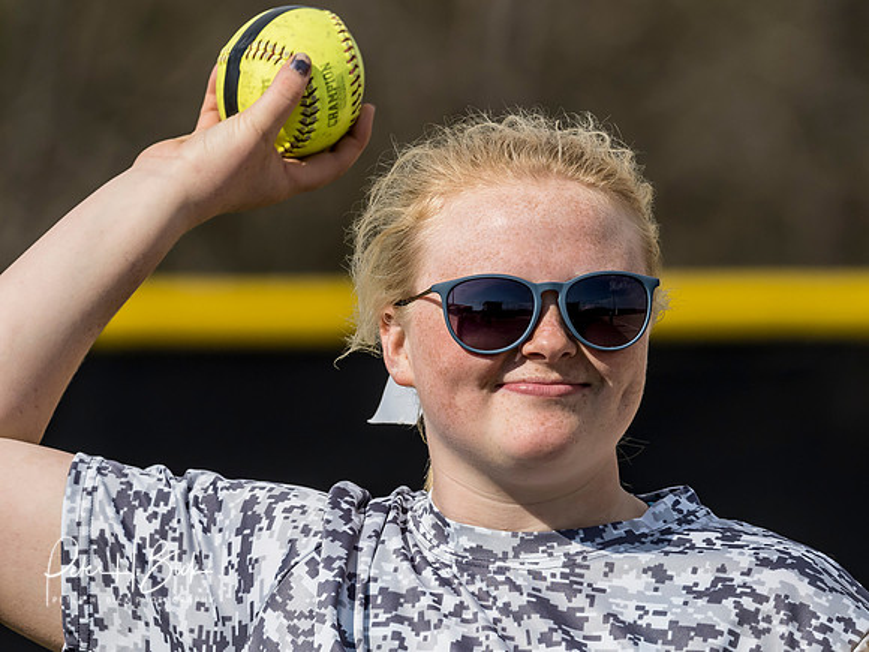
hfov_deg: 2.6
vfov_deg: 2.0
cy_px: 380
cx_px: 551
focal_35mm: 762
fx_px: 19139
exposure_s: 1/2000
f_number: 6.3
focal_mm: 300
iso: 400
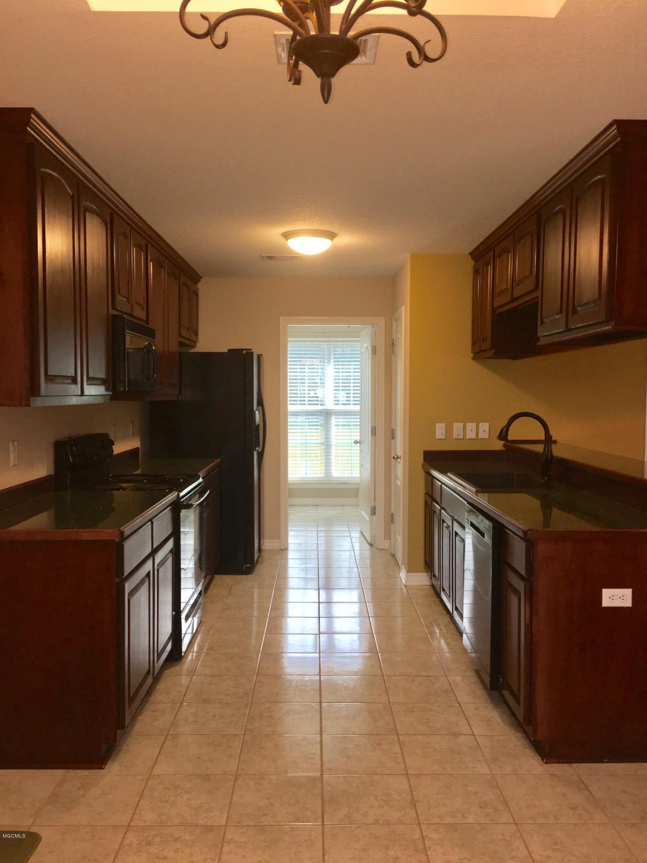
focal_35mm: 29
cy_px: 432
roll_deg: -0.6
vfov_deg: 61.7
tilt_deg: -1.8
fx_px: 723
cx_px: 324
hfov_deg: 48.2
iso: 32
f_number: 2.2
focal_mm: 4.15
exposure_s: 1/30
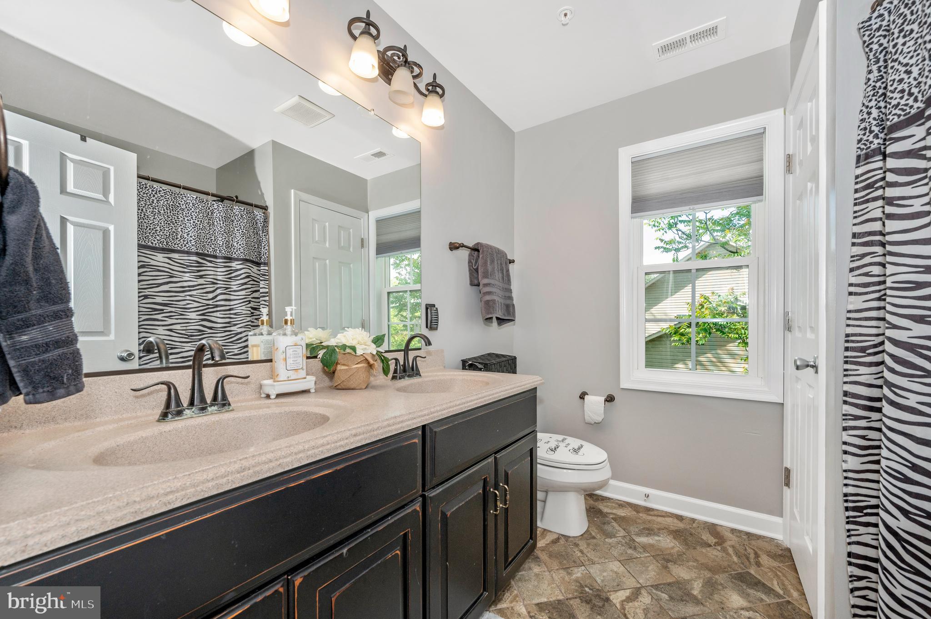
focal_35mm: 14
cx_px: 466
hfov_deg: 104.3
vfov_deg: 81.1
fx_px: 362
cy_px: 310
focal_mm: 14
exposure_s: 1/125
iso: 500
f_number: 8
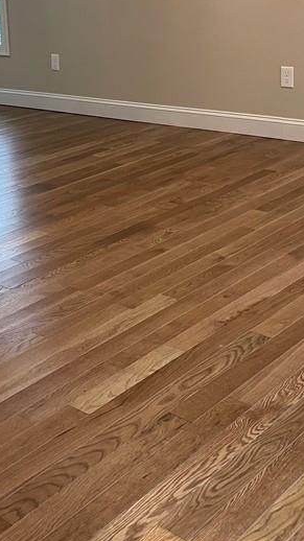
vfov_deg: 36.5
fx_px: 803
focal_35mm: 56
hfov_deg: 21.1
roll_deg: +3.6
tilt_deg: -12.1
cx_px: 46
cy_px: 143
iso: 100
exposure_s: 1/60
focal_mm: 4.2
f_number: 1.6
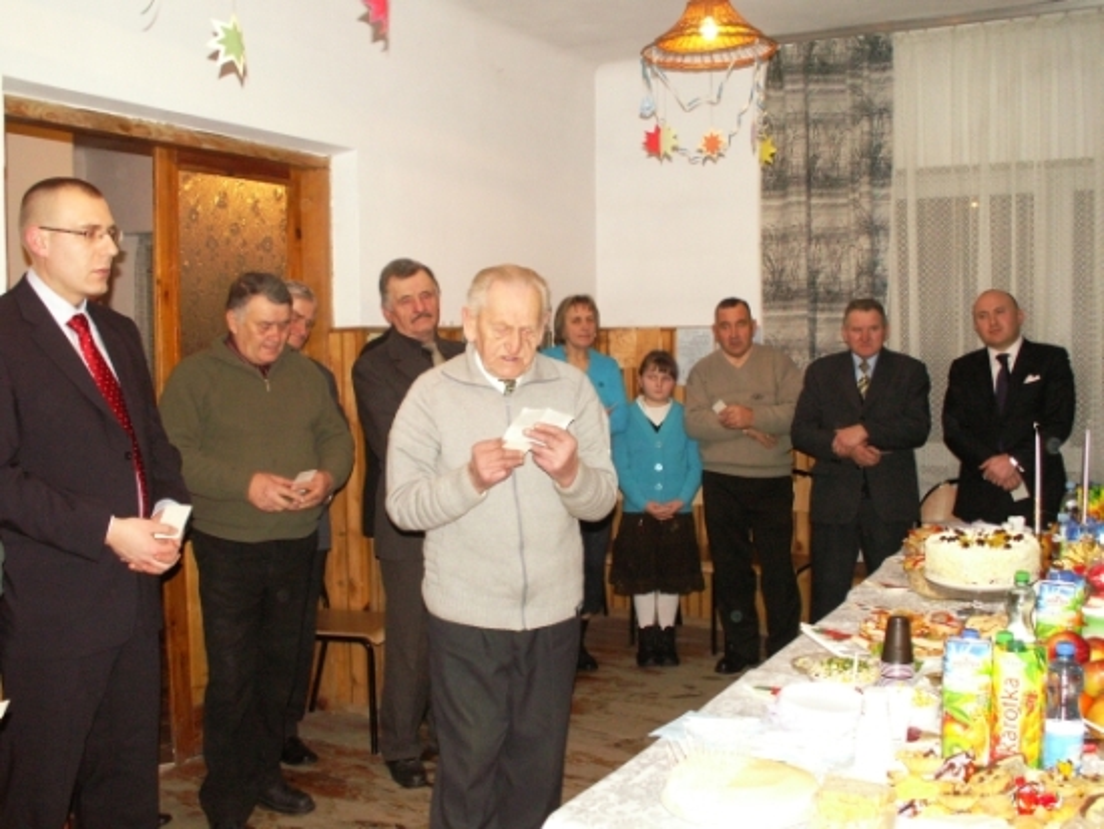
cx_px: 552
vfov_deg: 40.7
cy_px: 414
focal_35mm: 35
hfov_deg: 52.6
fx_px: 1117
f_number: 2.8
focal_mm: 5.86
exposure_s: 1/40
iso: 160
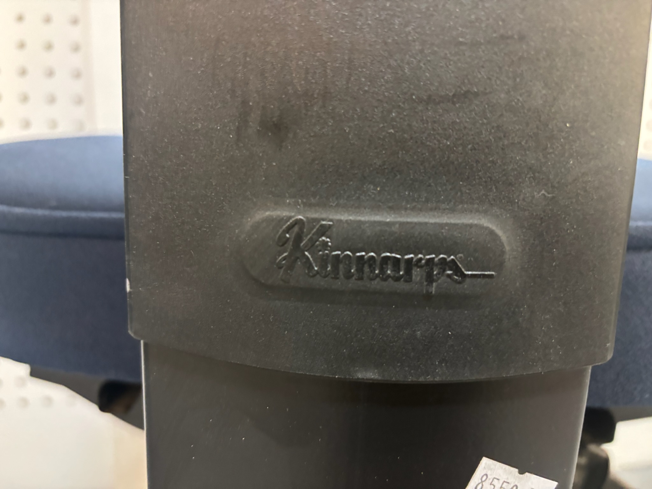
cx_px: 326
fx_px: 490
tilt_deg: -9.7
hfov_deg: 67.3
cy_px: 244
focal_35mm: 26
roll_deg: -1.8
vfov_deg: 53.1
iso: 500
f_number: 1.6
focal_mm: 5.96
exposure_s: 1/25
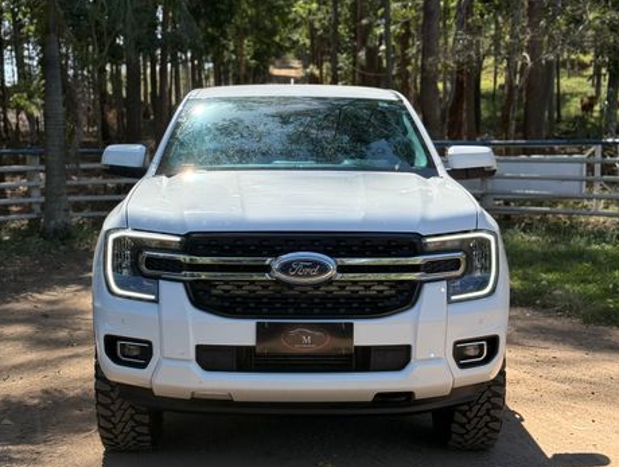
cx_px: 307
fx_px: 878
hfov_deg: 38.8
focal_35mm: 49
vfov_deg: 29.8
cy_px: 230
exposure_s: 1/2762
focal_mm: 6.76
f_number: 1.78
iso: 64
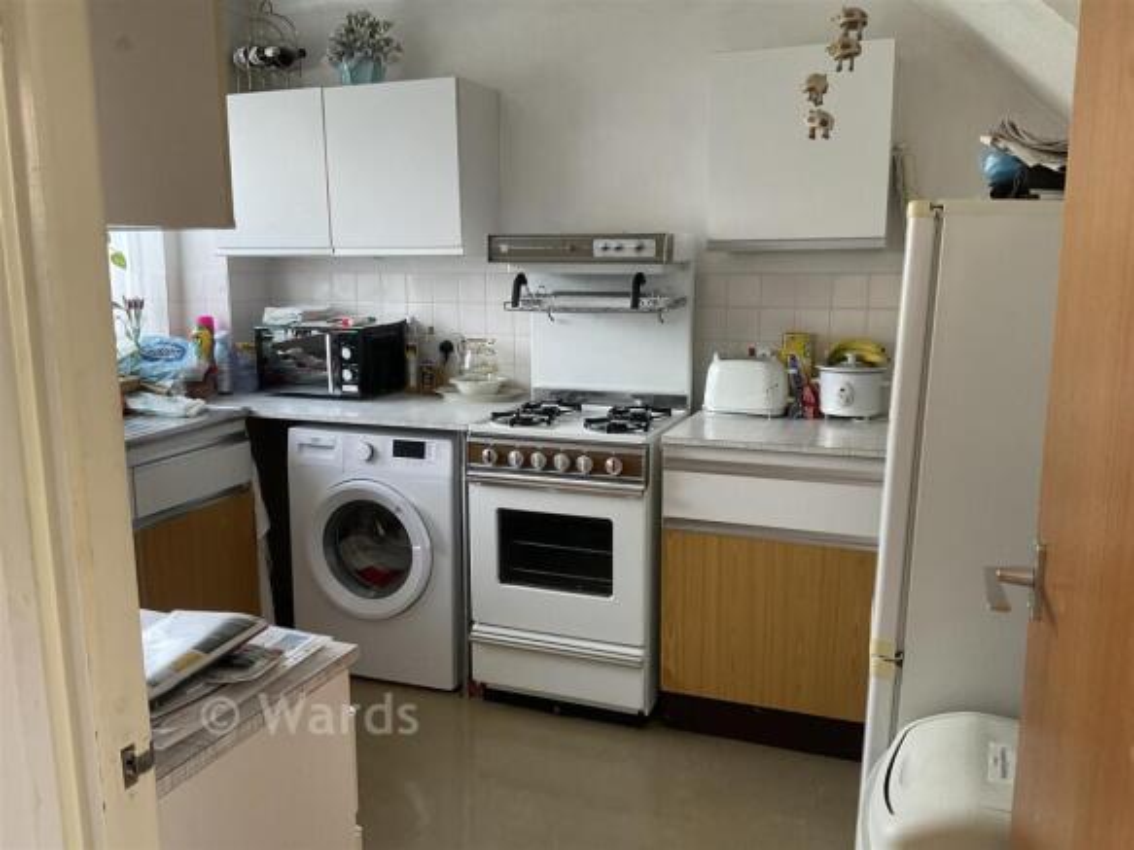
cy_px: 425
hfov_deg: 61.7
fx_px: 950
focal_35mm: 29
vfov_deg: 48.2
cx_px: 567
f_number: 1.8
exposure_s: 1/60
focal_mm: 3
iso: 125
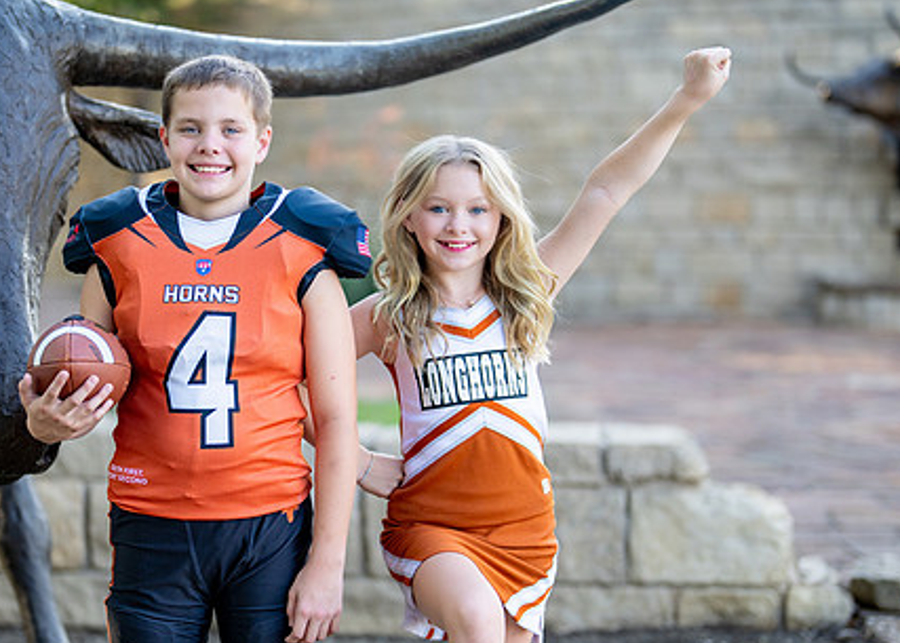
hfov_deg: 24.5
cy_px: 366
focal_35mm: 81
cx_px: 353
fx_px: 2070
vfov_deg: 17.6
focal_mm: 50
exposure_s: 1/1250
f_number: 1.2
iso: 200
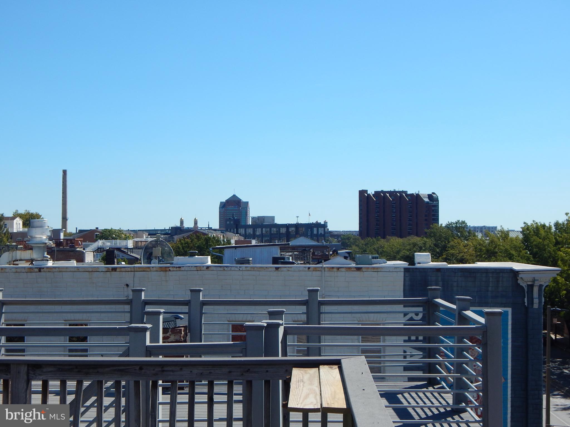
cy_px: 214
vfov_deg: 27.0
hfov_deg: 35.5
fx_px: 889
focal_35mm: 54
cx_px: 285
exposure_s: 1/400
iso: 125
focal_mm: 9.7
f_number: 7.6
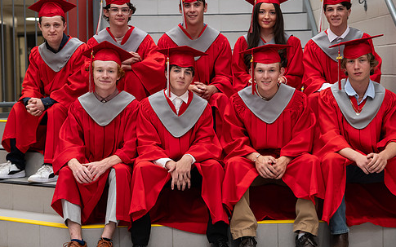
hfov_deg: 26.1
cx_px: 207
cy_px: 122
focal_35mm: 79
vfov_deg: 16.5
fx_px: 852
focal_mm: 56
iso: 1000
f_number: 2.8
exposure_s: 1/200
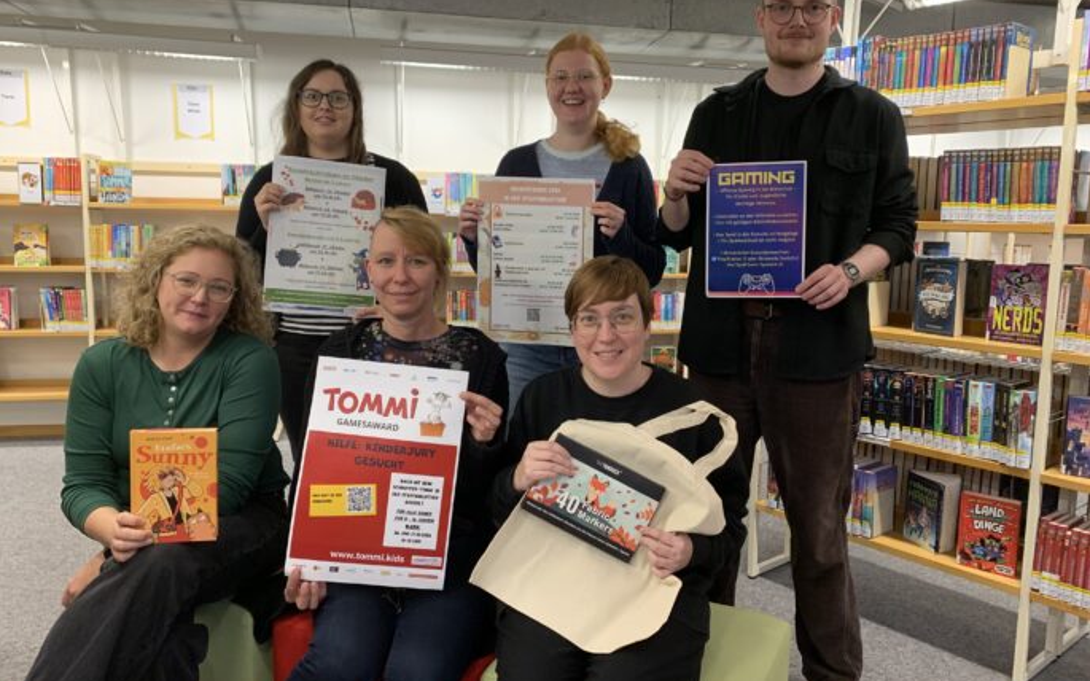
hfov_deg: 66.5
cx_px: 552
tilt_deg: -6.8
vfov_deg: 44.5
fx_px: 832
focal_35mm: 28
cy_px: 329
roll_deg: -0.9
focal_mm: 4.25
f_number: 1.8
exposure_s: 1/50
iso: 100
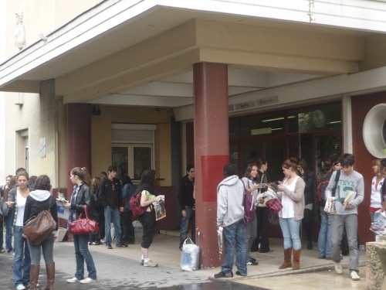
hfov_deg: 42.9
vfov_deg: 32.9
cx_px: 193
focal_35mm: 44
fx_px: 491
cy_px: 145
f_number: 3
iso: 100
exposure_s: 1/160
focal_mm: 7.2
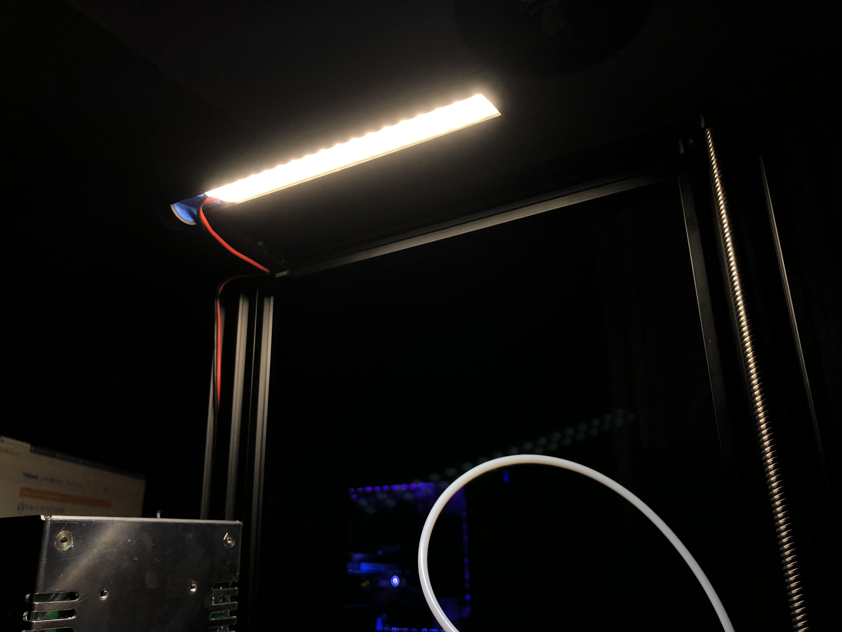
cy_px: 316
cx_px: 421
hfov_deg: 63.4
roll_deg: +0.8
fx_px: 681
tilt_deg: +18.9
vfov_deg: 49.7
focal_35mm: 28
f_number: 1.8
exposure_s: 1/30
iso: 25
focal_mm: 4
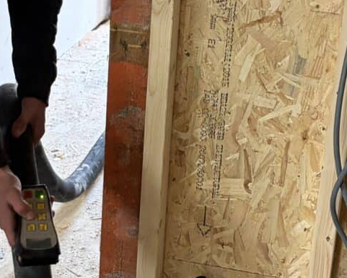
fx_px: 1109
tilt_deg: -21.8
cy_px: 154
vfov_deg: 14.3
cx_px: 136
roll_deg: -2.9
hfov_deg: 17.8
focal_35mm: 108
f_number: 1.6
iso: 400
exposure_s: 1/60
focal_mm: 5.96
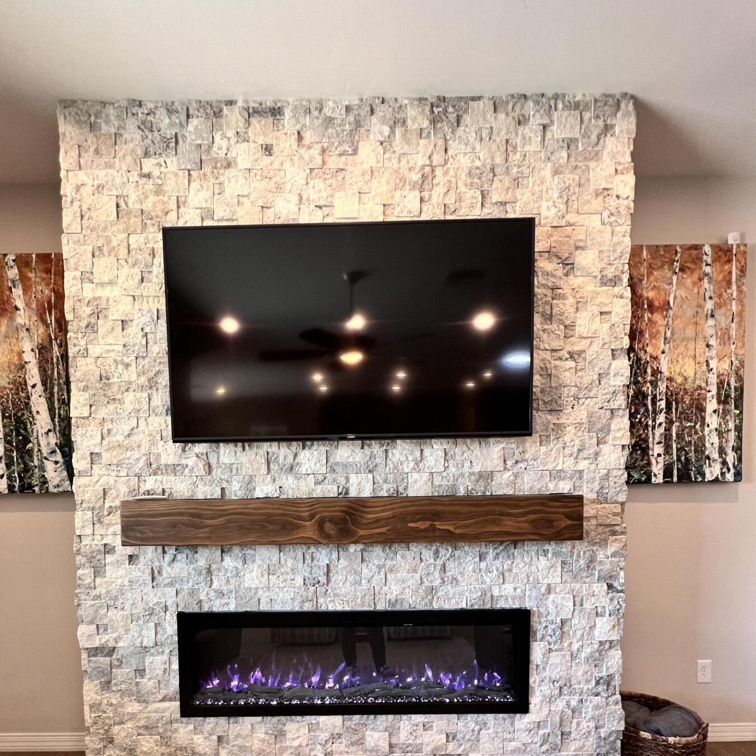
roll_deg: +1.3
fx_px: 420
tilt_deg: -1.7
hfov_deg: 83.8
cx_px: 348
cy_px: 516
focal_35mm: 17
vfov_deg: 80.6
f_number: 1.8
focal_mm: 1.57
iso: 320
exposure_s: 1/60
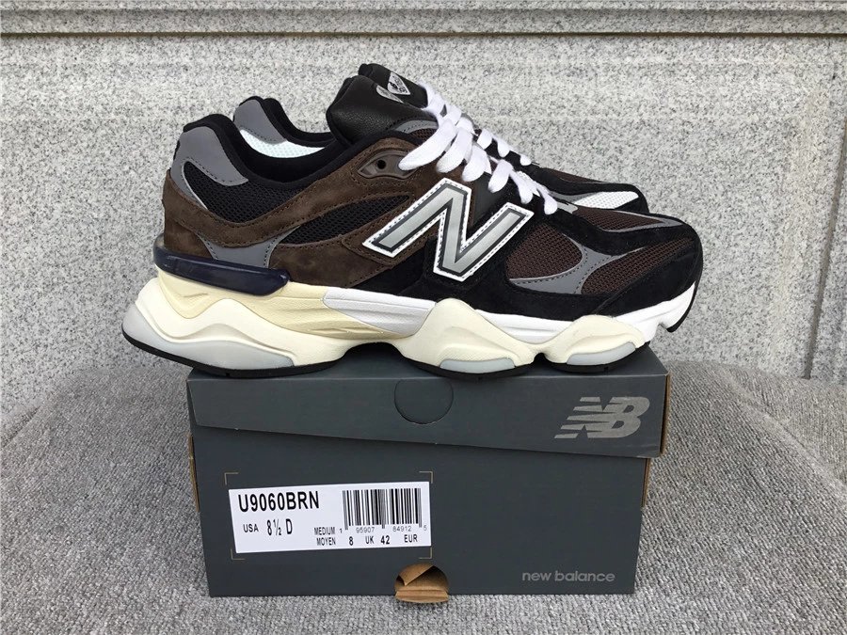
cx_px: 424
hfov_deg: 58.4
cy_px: 318
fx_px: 759
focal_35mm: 31
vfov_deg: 45.4
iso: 25
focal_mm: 3.3
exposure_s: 1/179
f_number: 2.4
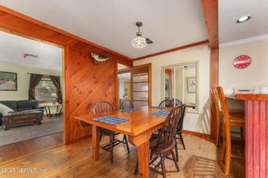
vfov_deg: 81.1
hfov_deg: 104.3
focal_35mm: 14
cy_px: 89
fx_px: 104
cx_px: 134
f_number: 8
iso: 400
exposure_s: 1
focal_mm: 14
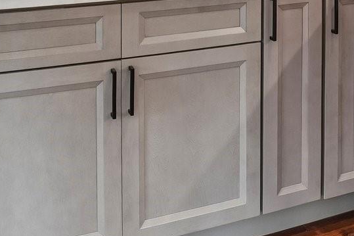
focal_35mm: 57
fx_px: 560
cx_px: 242
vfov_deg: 20.3
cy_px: -123
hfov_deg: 34.7
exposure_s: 1/25
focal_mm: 10
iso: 400
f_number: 8
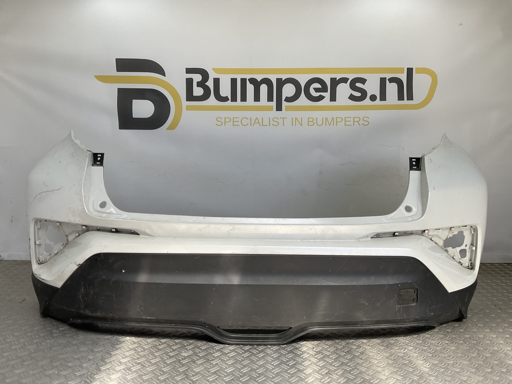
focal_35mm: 29
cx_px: 256
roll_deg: -0.9
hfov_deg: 61.7
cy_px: 192
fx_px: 429
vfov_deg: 48.2
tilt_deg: -8.1
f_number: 1.8
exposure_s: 1/482
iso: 16
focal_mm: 3
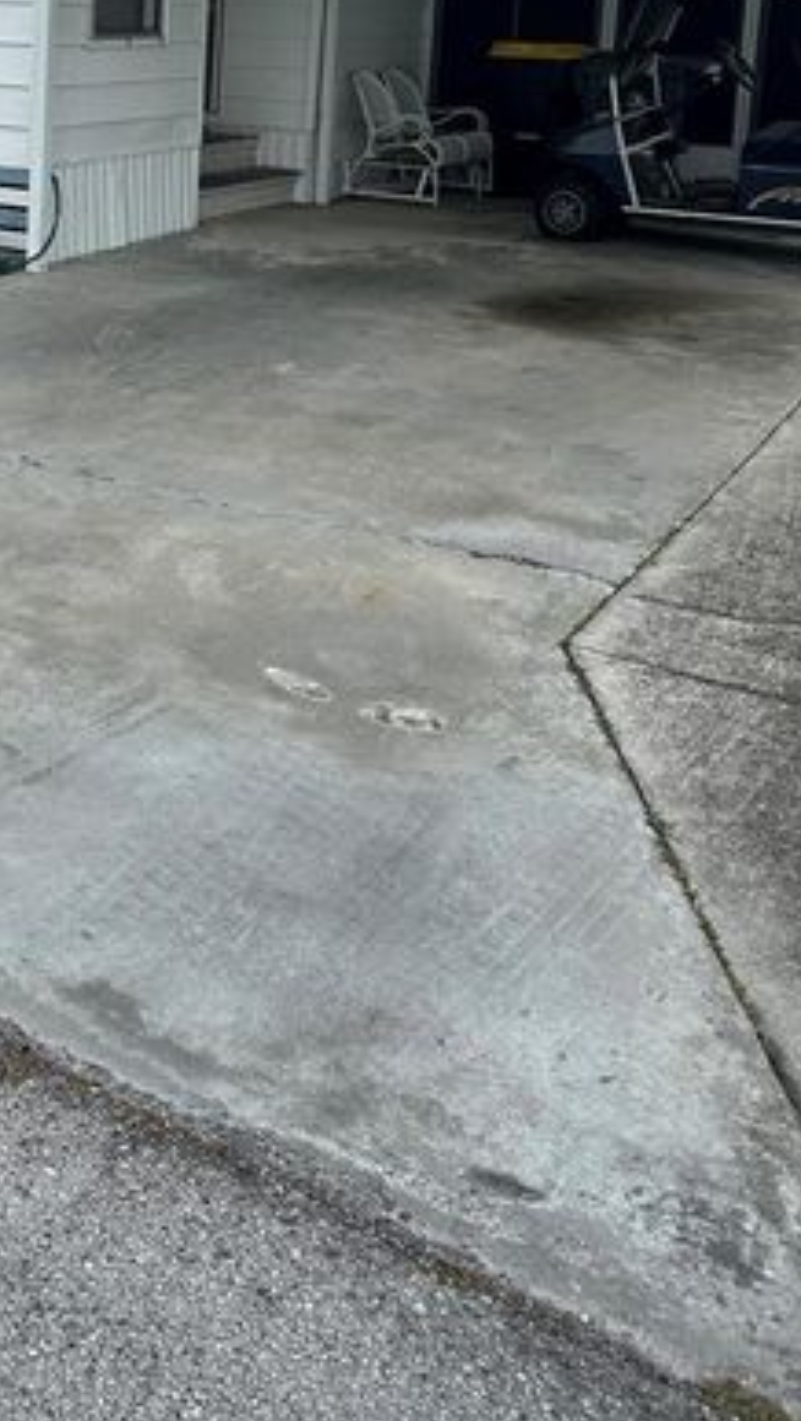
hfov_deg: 25.4
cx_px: 29
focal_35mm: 45
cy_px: 263
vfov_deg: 43.1
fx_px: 1697
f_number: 1.78
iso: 80
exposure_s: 1/5525
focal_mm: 6.86
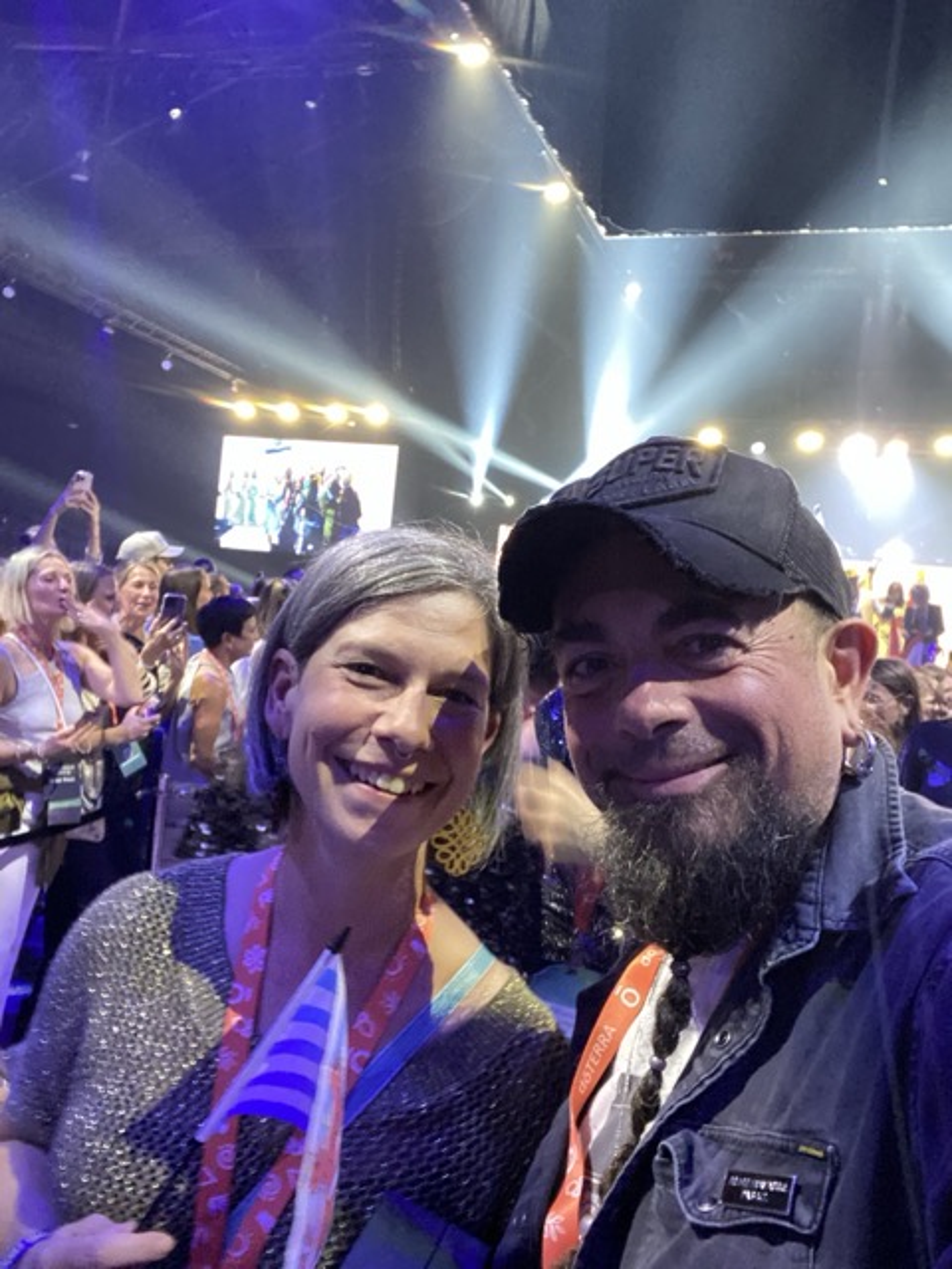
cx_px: 476
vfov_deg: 60.0
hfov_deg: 46.8
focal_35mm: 30
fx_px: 1100
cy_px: 634
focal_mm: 2.71
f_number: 2.2
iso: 640
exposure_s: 1/23
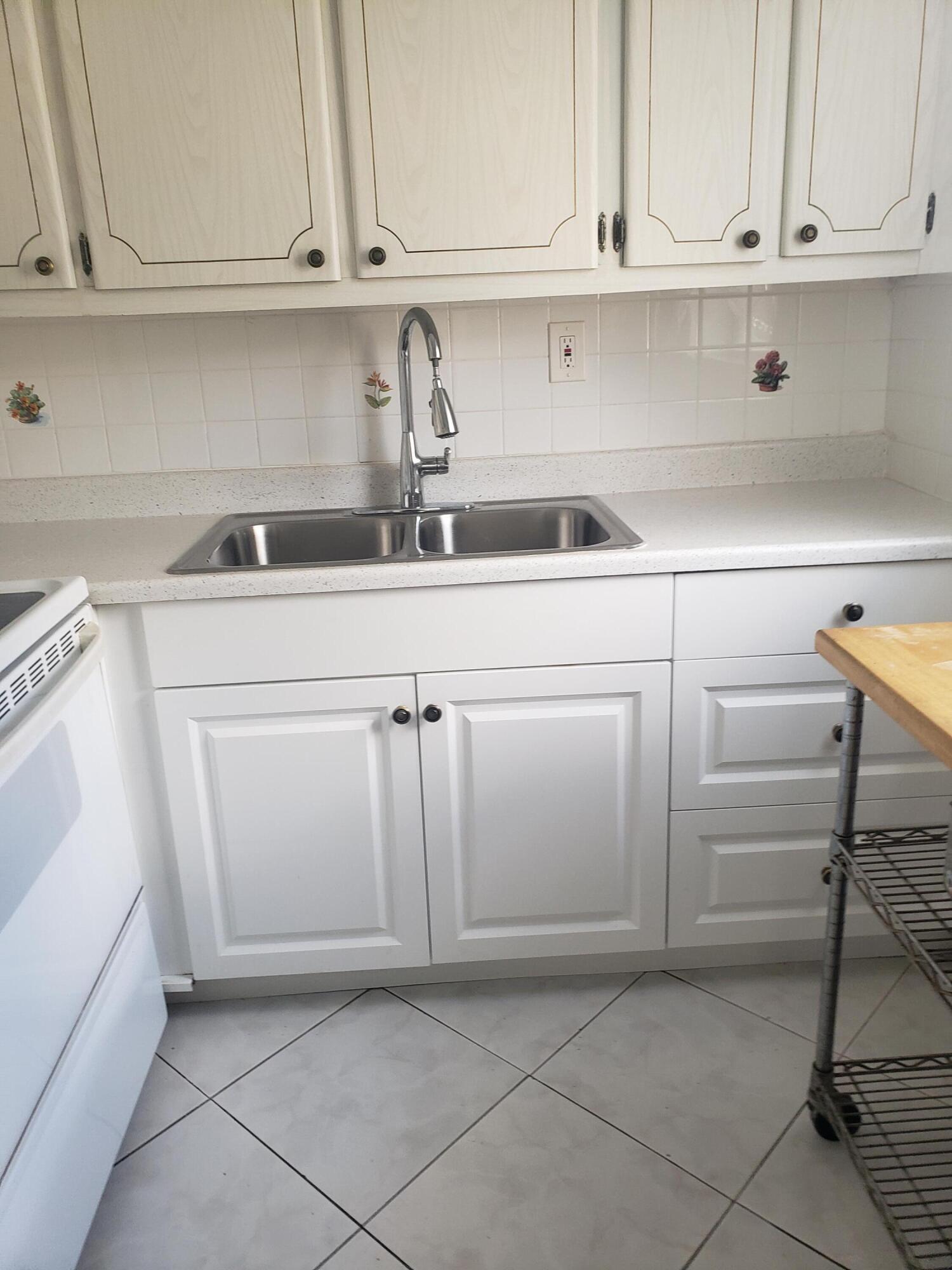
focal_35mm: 26
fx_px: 953
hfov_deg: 53.1
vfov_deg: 67.3
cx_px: 476
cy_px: 635
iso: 160
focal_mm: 4.3
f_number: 2.4
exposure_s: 1/60
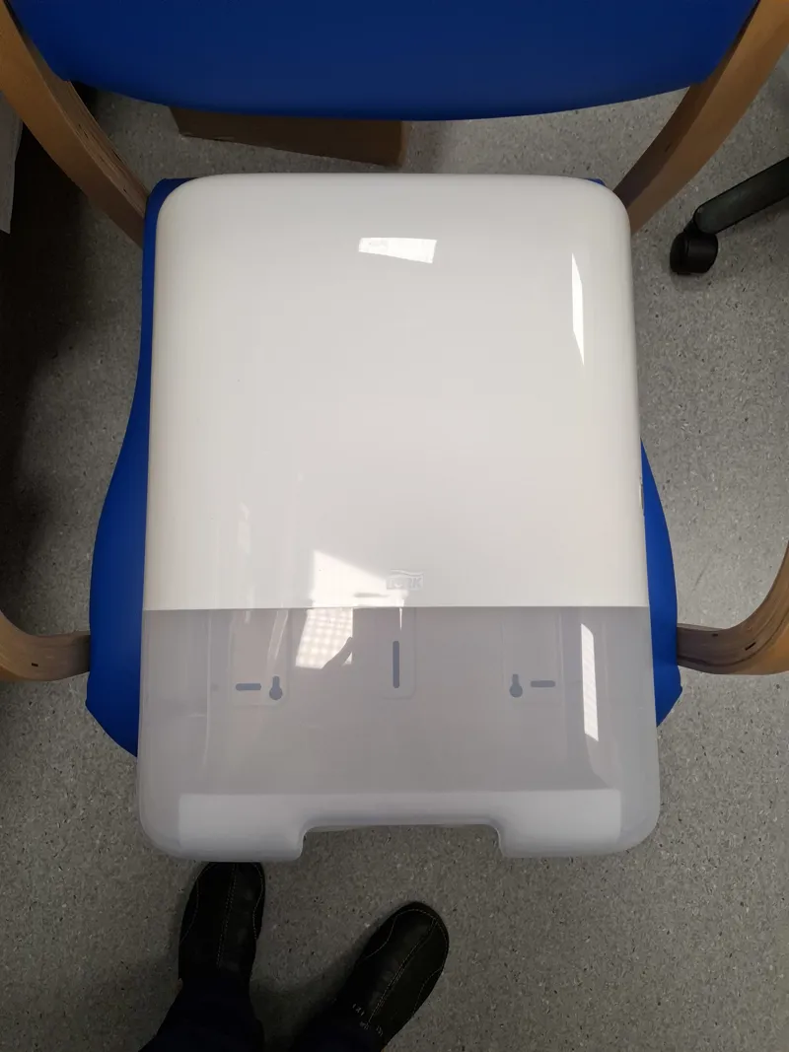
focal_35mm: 23
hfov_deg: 58.9
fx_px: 699
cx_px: 394
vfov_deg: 73.9
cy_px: 526
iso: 100
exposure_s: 1/120
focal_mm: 5.54
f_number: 1.8
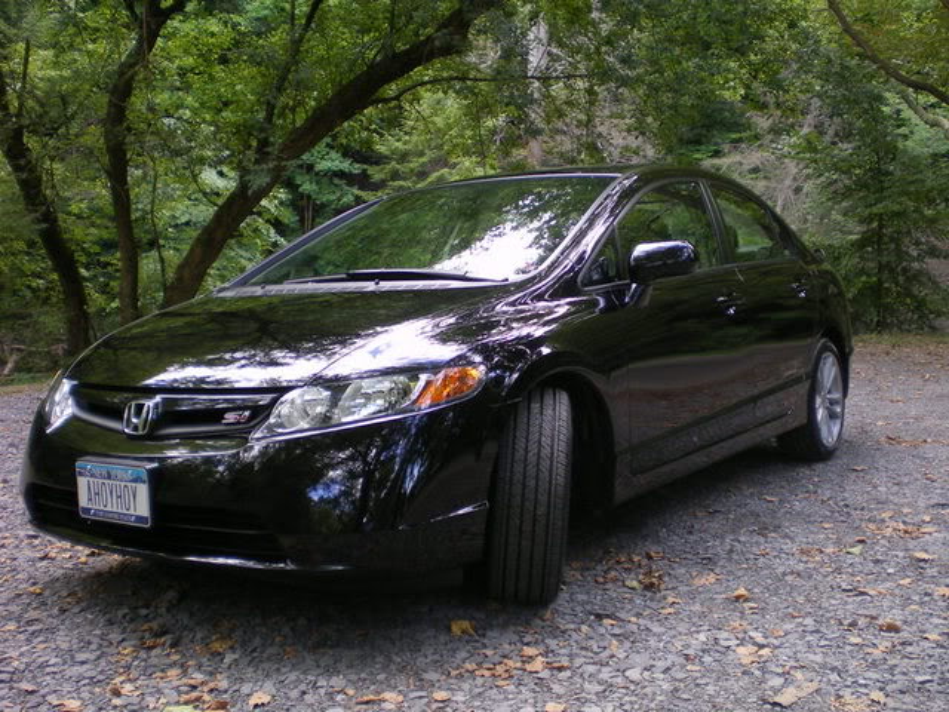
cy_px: 356
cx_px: 474
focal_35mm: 38
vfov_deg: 37.7
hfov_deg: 49.0
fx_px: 1042
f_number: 3.1
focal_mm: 6.3
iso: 64
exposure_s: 1/30
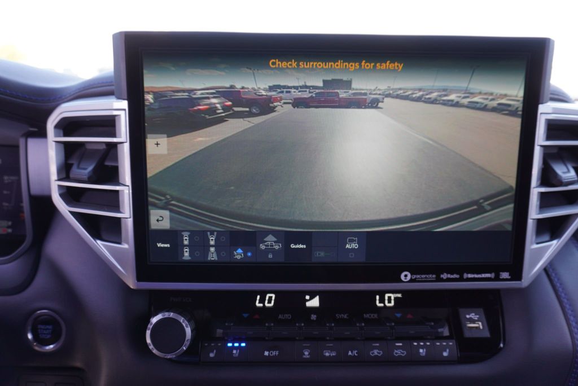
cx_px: 289
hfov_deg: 73.7
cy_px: 193
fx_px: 386
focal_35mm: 24
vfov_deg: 53.2
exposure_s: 1/60
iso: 160
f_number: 4
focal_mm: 16
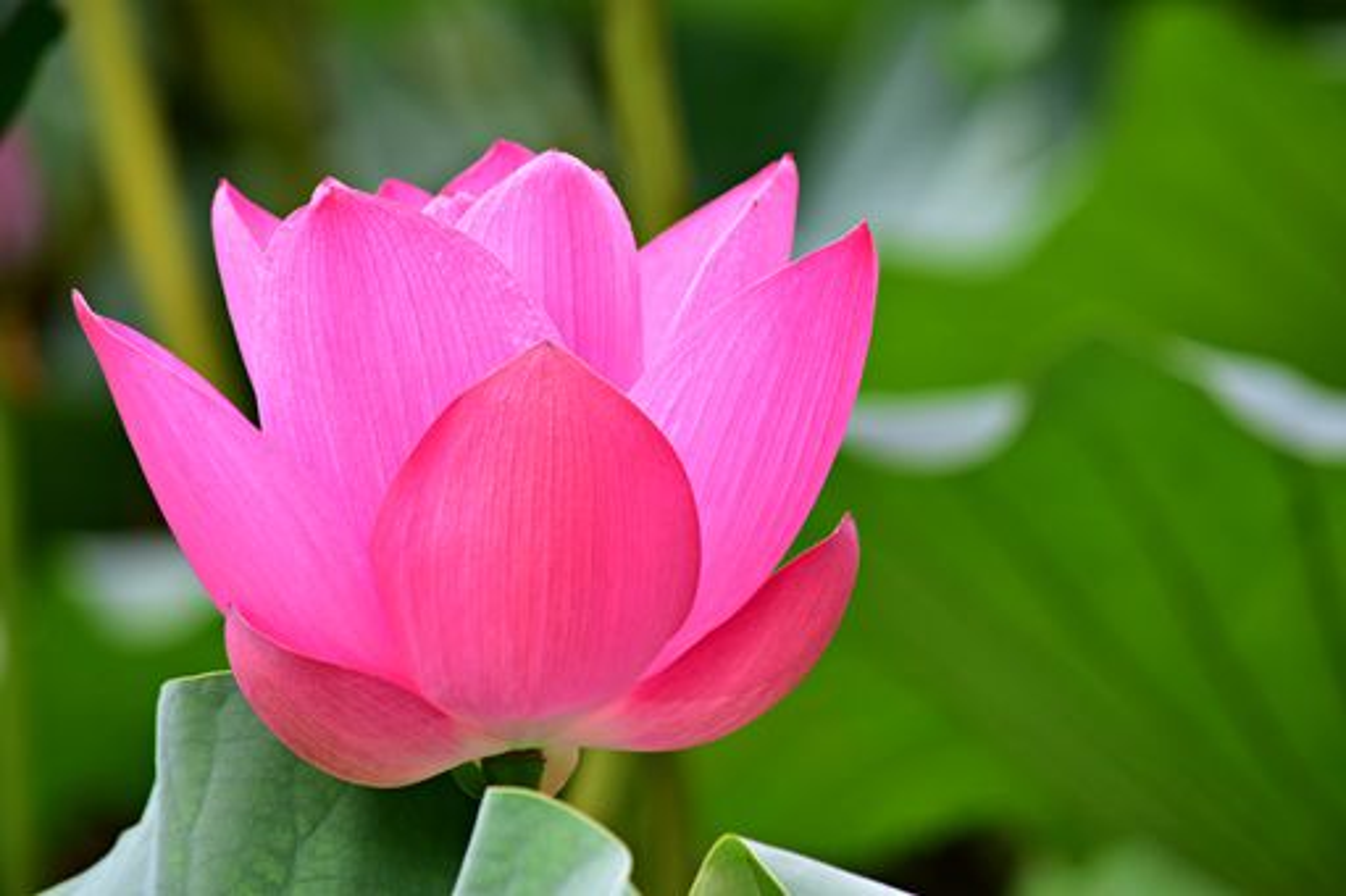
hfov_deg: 6.5
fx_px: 11773
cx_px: 673
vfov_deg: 4.4
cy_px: 448
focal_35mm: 315
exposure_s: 1/200
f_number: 6.3
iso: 400
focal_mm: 210
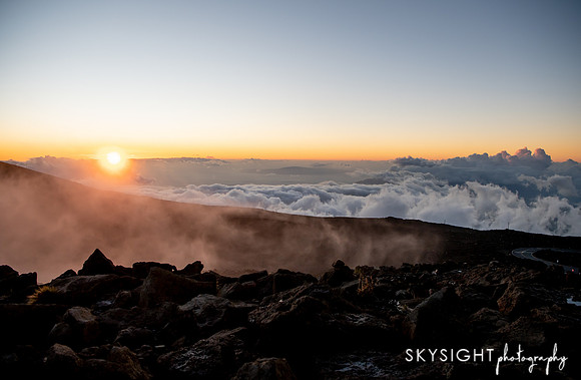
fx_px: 396
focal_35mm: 25
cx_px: 298
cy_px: 182
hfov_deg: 72.5
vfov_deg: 51.2
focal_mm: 24
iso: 800
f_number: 4.5
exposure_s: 1/1000
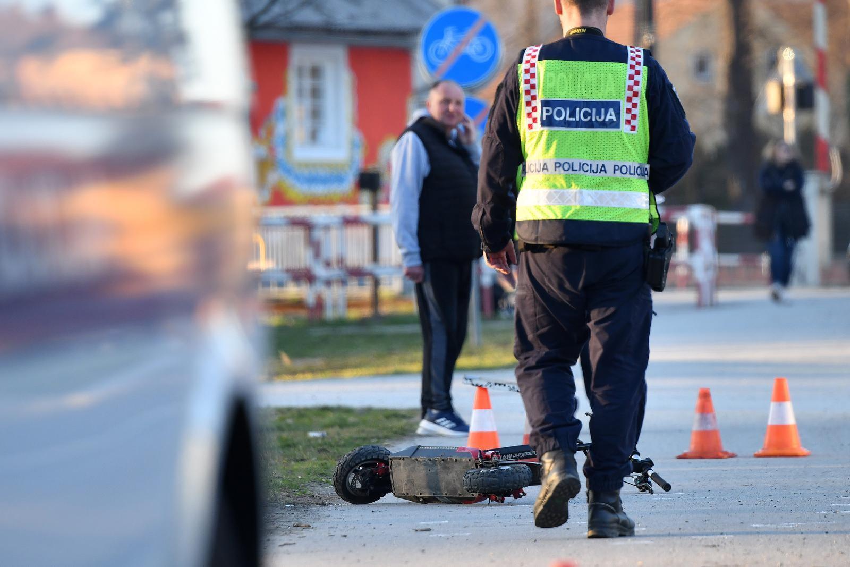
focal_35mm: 200
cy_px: 284
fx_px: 4722
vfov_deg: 6.9
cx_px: 425
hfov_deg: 10.3
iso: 500
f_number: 5
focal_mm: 200
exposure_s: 1/800
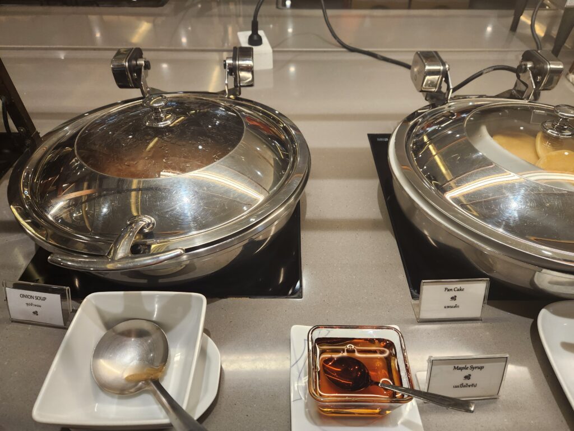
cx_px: 287
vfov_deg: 58.9
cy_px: 216
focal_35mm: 23
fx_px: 381
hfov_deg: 73.9
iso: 160
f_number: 1.8
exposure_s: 1/100
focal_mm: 5.4
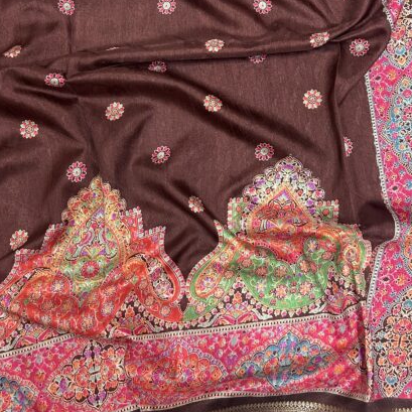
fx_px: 606
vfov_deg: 37.0
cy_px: 123
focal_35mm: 45
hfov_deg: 37.6
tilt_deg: -80.4
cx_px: 201
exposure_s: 1/50
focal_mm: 5.7
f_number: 1.5
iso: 160
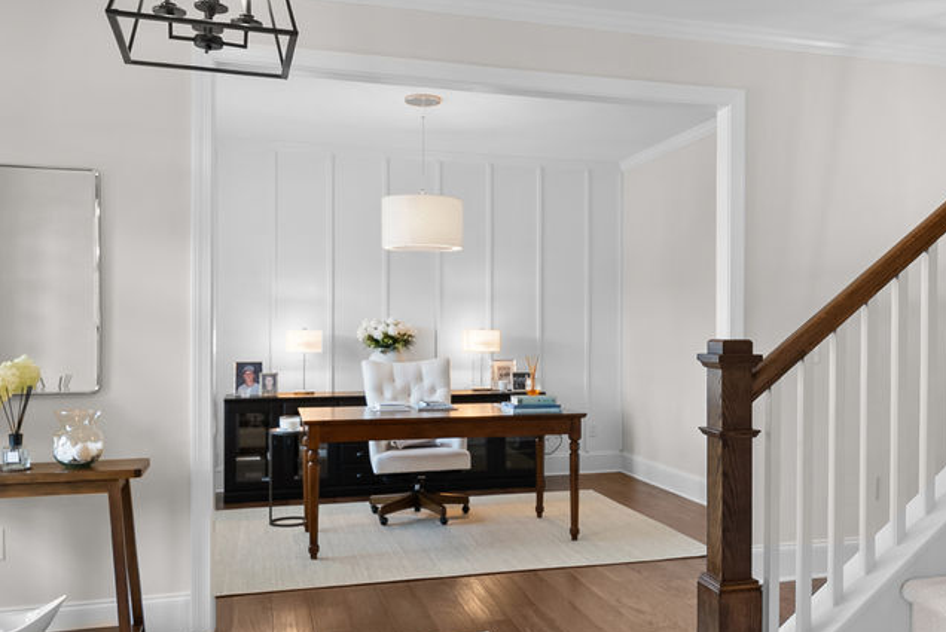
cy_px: 338
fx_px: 868
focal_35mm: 33
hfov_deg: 56.9
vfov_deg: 40.0
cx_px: 544
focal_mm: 14
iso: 800
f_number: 7.1
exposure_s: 1/15
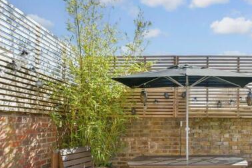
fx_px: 182
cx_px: 181
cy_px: 122
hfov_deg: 66.2
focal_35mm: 26
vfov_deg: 48.0
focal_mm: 10
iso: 400
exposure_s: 1/250
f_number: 9
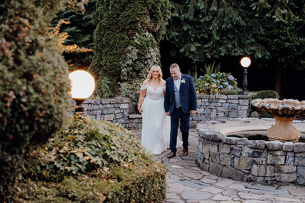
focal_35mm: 64
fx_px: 542
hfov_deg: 31.4
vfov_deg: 21.3
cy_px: 102
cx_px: 152
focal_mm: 64
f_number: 3.5
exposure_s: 1/160
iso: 3200
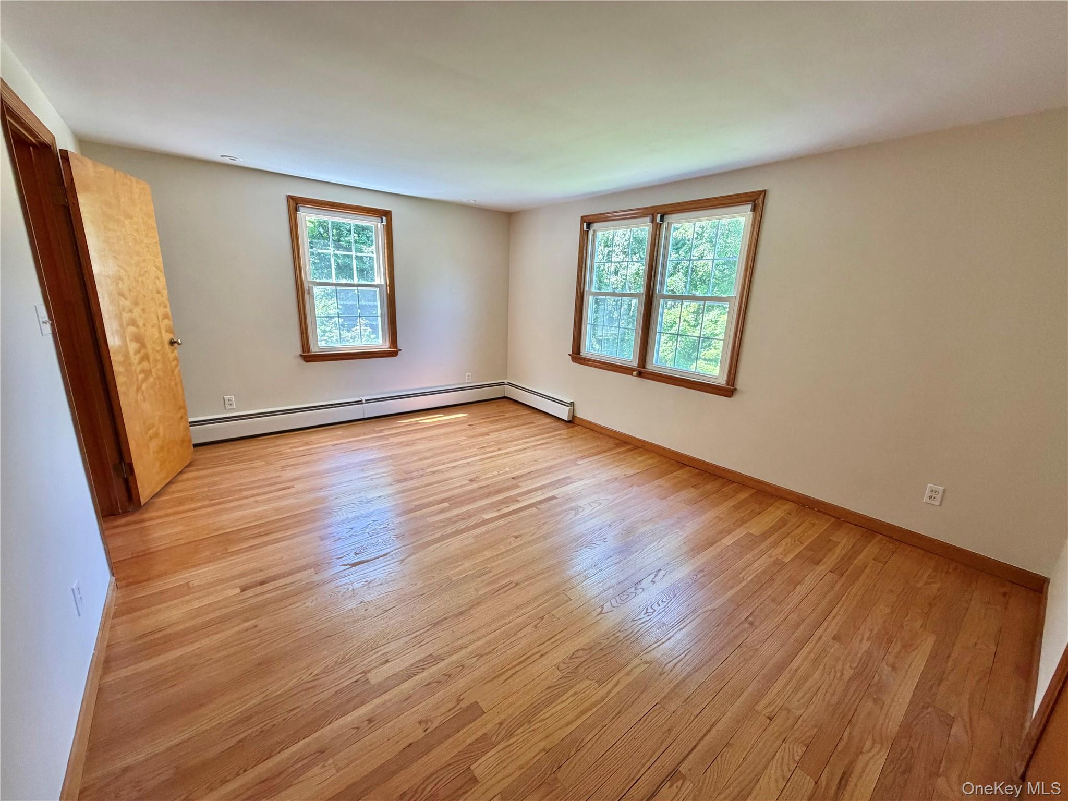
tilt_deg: -14.7
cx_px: 534
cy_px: 400
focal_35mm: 14
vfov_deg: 85.7
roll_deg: -2.1
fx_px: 432
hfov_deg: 102.1
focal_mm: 2.22
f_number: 2.2
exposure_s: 1/121
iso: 250
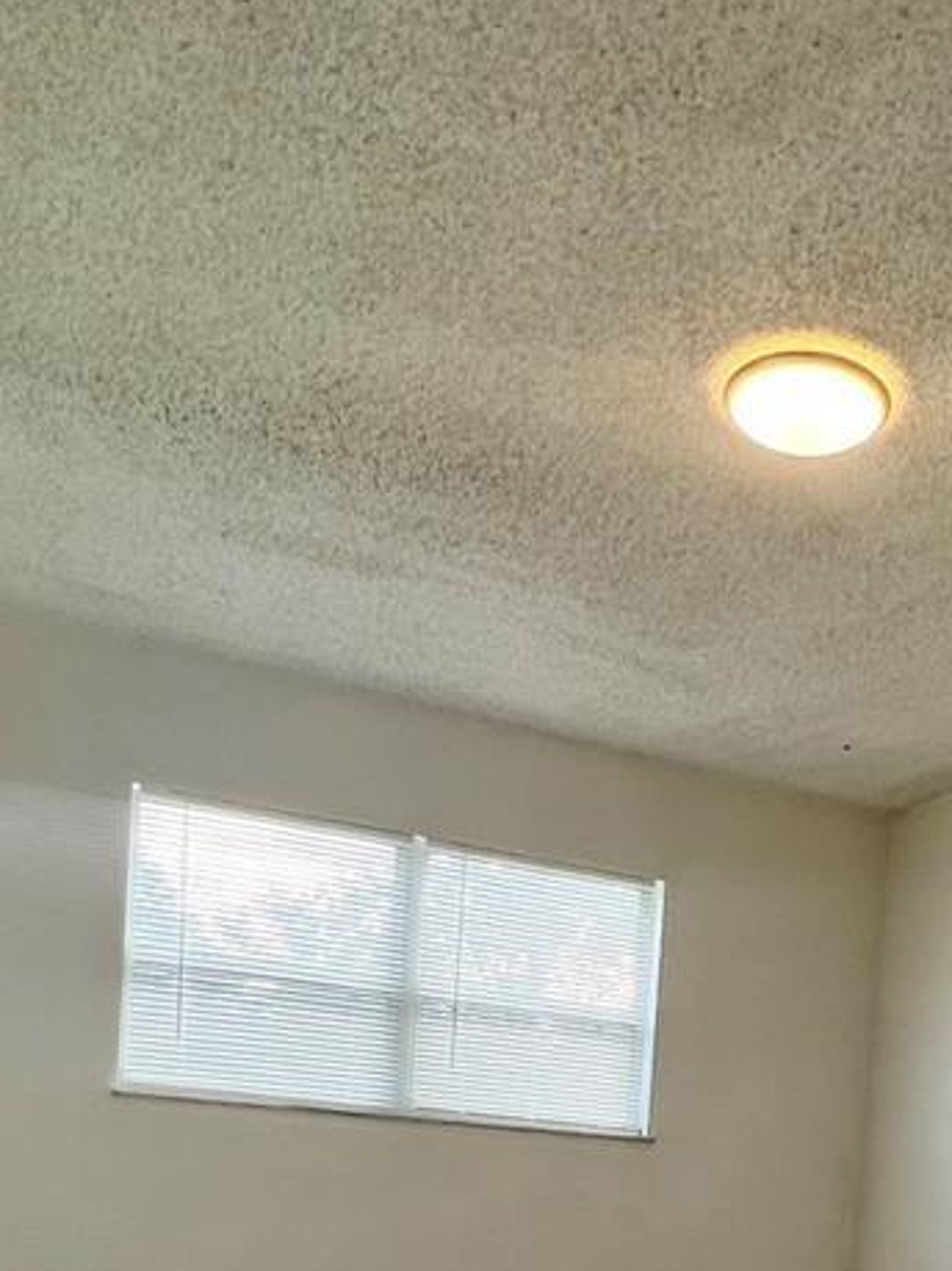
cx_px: 714
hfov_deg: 40.6
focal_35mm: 34
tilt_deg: -3.2
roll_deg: -4.5
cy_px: 1268
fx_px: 1247
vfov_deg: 45.6
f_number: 1.8
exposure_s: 1/120
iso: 50
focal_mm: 1.57
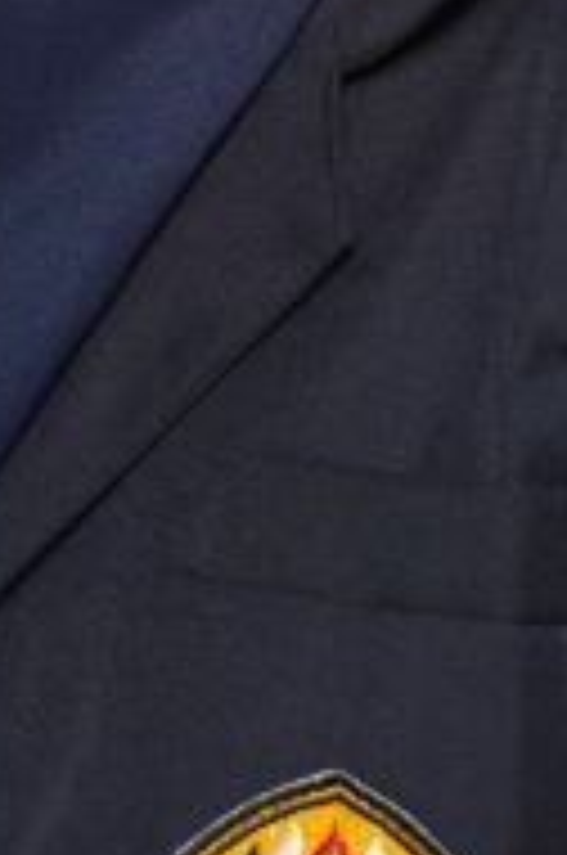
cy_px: -130
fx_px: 8962
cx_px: 322
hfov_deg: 3.6
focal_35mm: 378
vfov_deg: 5.4
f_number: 7.1
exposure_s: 1/250
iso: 250
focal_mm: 70
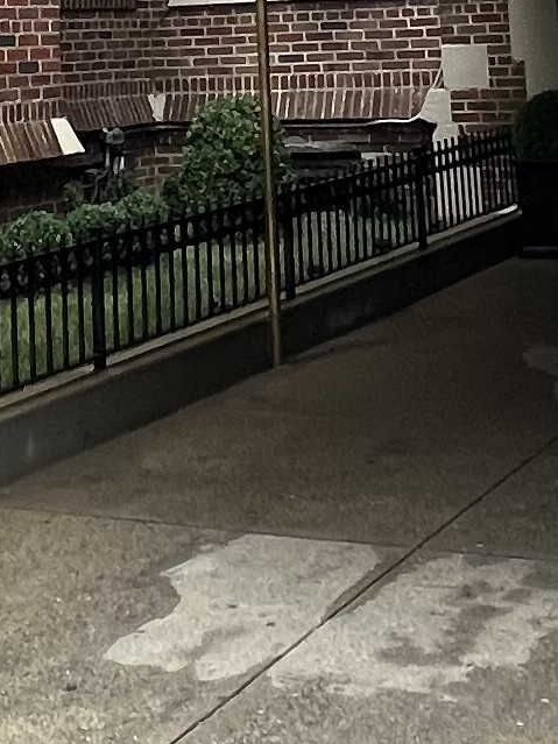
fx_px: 1763
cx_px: 160
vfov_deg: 21.3
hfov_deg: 17.9
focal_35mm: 82
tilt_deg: +9.7
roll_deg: +2.0
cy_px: -251
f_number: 1.8
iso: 160
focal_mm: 1.57
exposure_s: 1/99
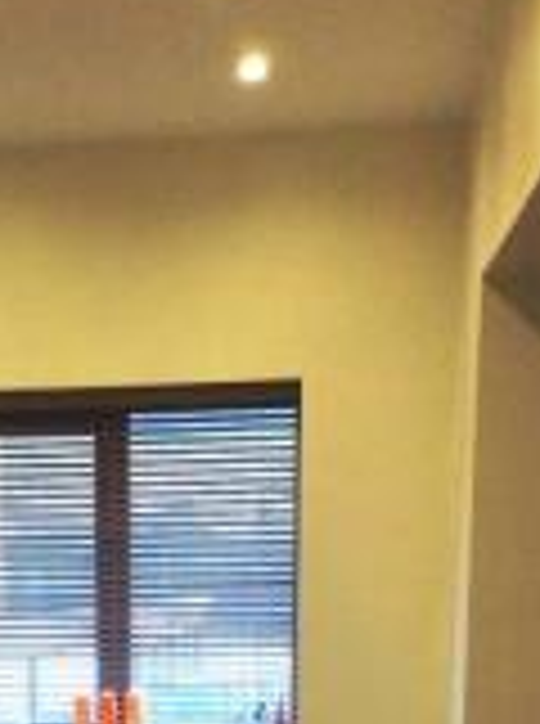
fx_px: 1817
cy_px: 920
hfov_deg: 16.7
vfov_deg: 20.7
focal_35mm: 87
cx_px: 63
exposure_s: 1/25
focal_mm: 3.3
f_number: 2.4
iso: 250
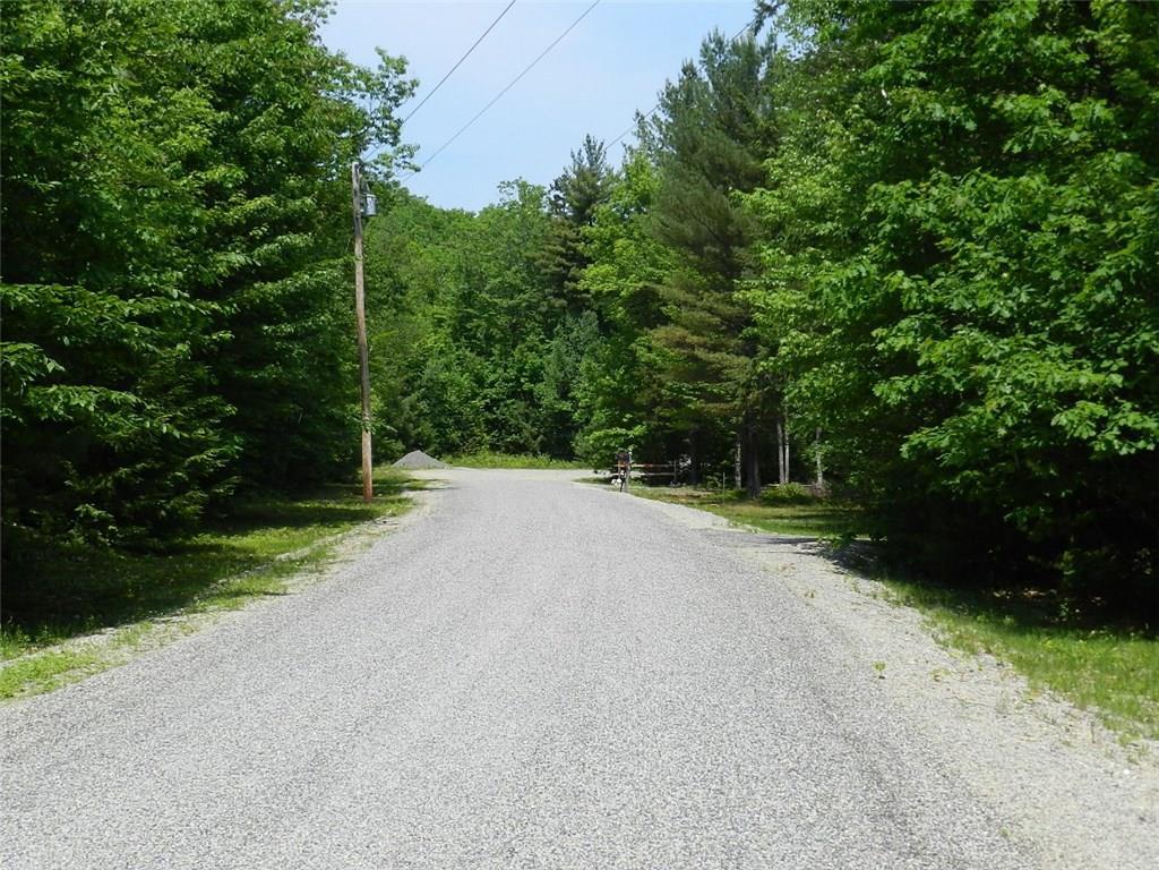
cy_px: 435
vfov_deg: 24.4
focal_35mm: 60
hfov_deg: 32.2
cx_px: 580
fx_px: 2009
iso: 160
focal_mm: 10.7
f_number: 4.6
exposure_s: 1/800
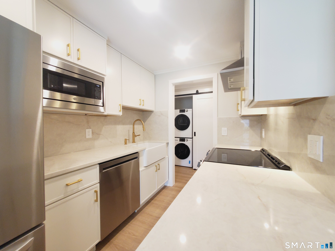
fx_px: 126
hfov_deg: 106.2
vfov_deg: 89.9
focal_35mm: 13
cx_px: 168
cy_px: 126
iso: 160
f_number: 2.2
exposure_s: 1/60
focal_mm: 1.8
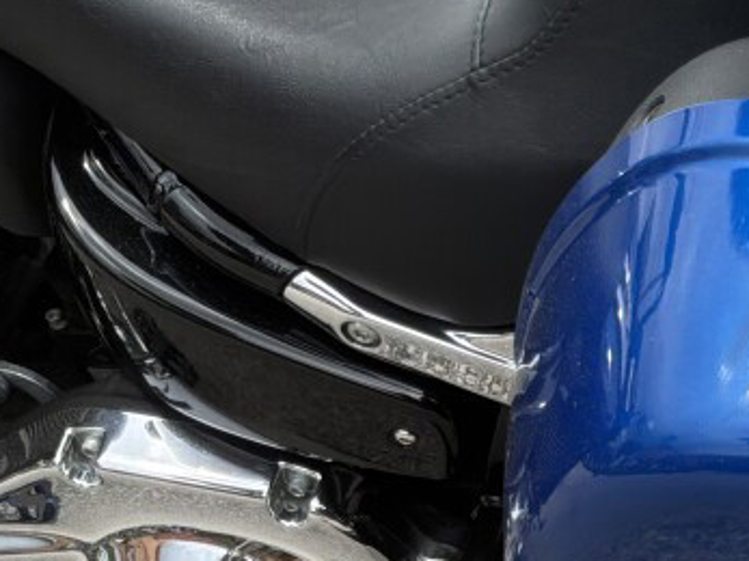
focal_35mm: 86
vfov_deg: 16.2
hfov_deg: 19.6
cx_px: 1139
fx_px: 1860
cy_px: 747
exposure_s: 1/781
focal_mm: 3
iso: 25
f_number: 1.8
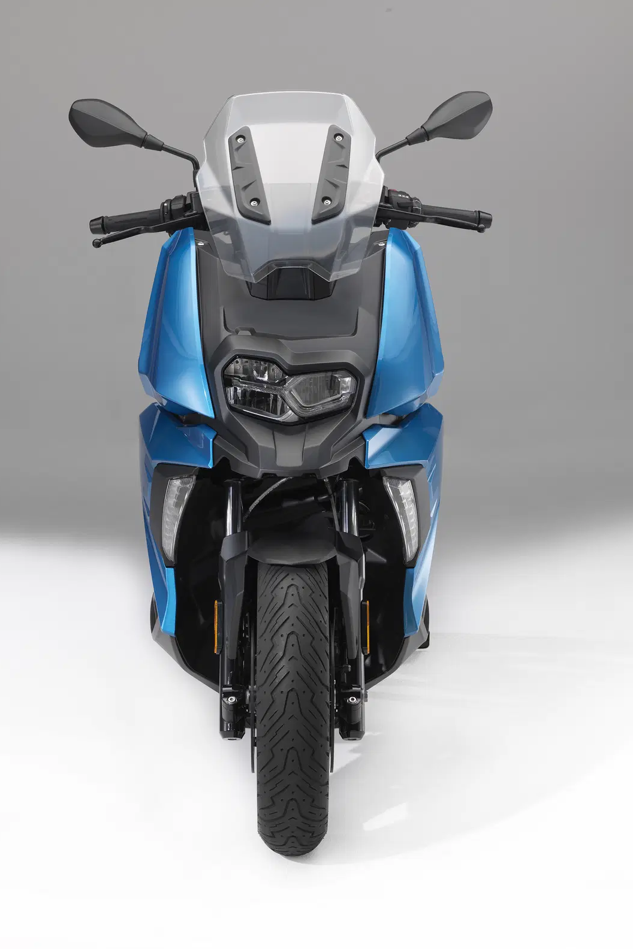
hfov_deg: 16.7
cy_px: 477
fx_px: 2163
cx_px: 293
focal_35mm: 82
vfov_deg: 24.8
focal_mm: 100
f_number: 13
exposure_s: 1/180
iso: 100
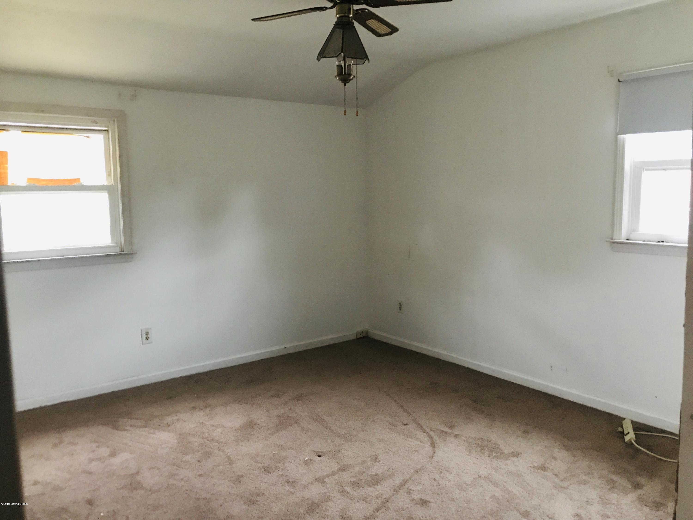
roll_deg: +0.5
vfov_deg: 49.7
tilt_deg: -7.5
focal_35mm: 28
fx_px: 561
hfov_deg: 63.4
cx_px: 346
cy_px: 260
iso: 100
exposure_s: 1/9
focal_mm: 3.99
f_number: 1.8
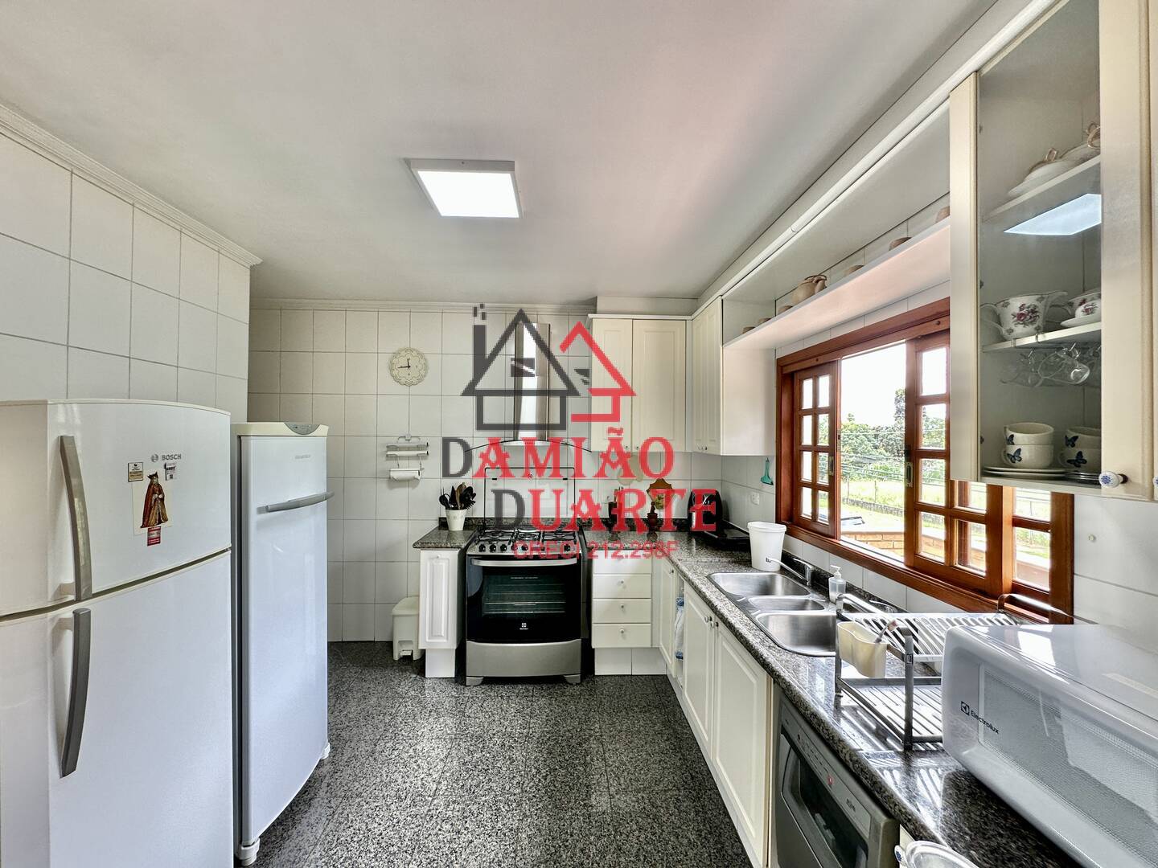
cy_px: 434
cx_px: 579
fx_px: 468
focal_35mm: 14
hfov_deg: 102.1
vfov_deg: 85.7
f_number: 2.2
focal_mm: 2.22
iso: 80
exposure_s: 1/120
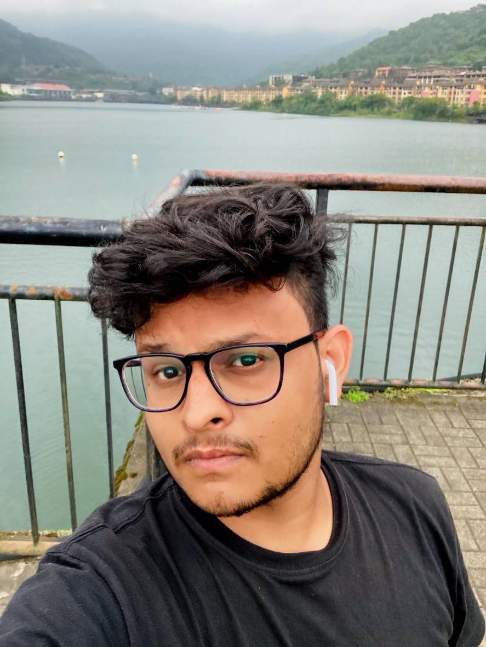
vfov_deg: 56.8
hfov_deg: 44.2
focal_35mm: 32
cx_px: 243
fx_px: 598
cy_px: 324
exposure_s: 1/72
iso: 80
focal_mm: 2.87
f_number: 2.2
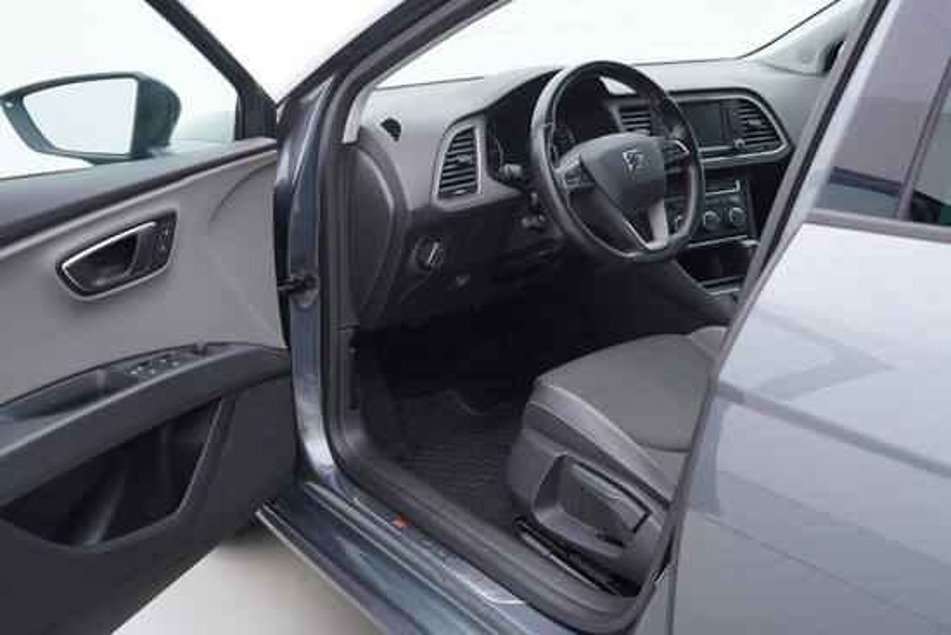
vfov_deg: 36.9
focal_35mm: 36
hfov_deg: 53.1
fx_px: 951
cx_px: 476
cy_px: 318
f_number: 2.8
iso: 125
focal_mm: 24
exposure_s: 1/40
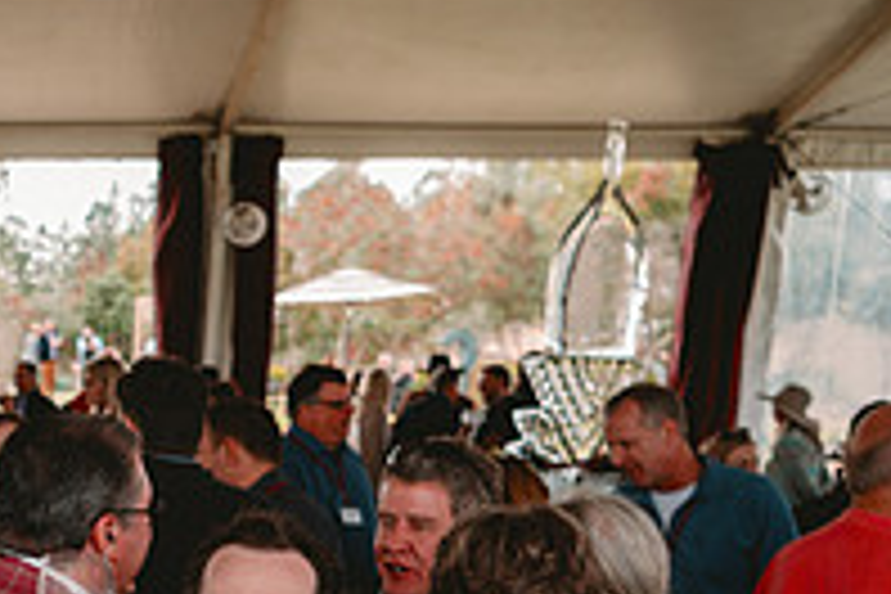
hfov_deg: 22.2
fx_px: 2029
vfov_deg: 15.9
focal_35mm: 82
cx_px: -266
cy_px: 760
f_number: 3.5
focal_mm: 28
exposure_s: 1/200
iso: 250
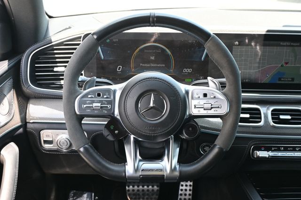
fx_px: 382
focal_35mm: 46
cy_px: 100
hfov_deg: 43.0
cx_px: 150
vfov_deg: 29.4
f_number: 4.8
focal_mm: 30.5
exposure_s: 1/125
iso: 900
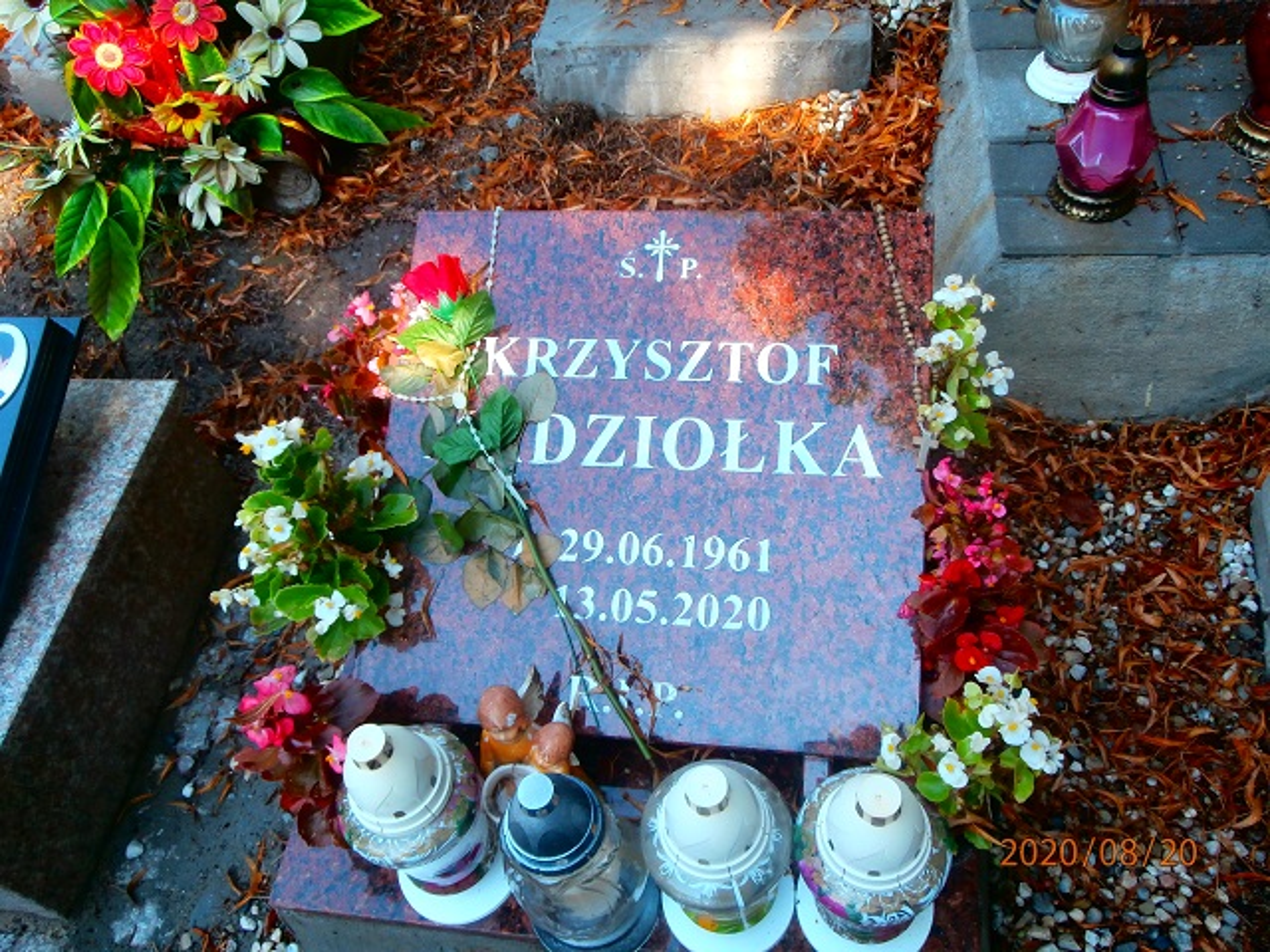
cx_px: 635
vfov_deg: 46.8
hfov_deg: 60.0
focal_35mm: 30
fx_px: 1101
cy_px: 476
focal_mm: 5.36
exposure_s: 1/100
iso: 100
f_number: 3.5
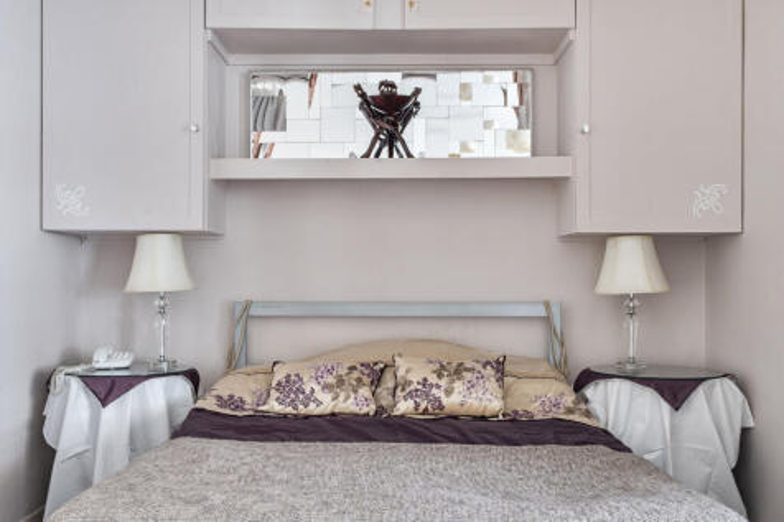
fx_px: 740
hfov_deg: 55.8
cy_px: 261
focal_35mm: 34
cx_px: 392
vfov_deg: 38.9
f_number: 8
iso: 100
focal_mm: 23
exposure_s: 1.3
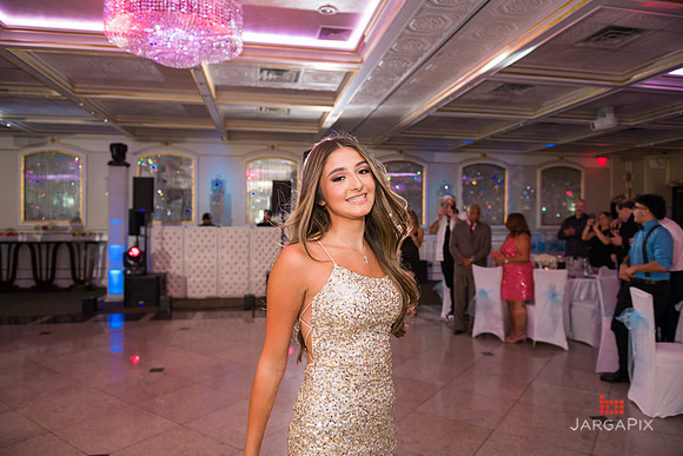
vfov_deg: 53.2
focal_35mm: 24
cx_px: 342
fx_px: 455
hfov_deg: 73.7
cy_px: 228
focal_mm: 24
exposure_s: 1/125
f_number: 3.2
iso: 1250
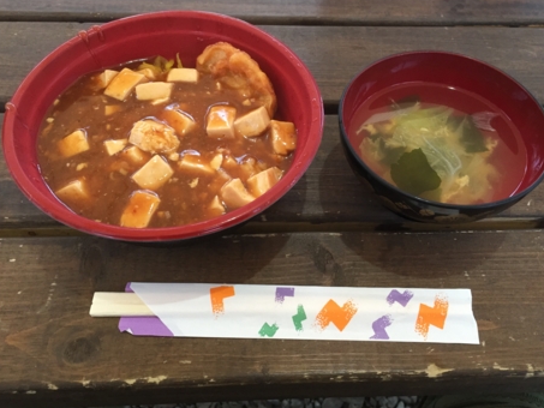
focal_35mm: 32
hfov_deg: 56.7
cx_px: 297
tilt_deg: -55.5
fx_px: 503
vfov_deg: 44.2
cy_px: 193
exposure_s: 1/30
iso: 100
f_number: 2.2
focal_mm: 4.15
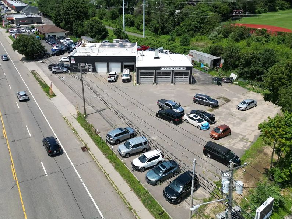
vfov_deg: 45.0
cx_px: 129
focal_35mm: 31
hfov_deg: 58.2
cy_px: 81
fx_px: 262
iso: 120
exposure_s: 1/3200
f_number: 1.7
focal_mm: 6.72
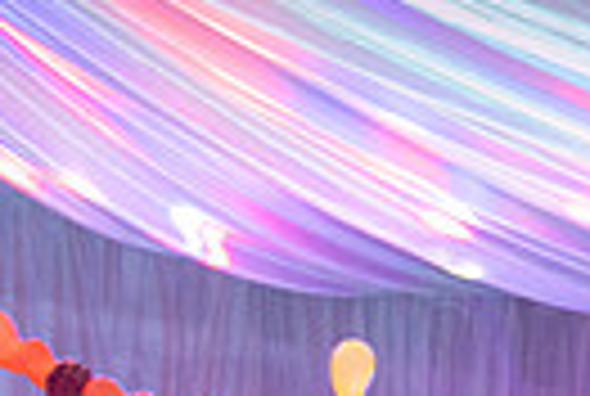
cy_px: 682
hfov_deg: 17.3
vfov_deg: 12.1
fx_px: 1741
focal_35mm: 106
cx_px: 892
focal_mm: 24
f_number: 3.2
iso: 1250
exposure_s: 1/125
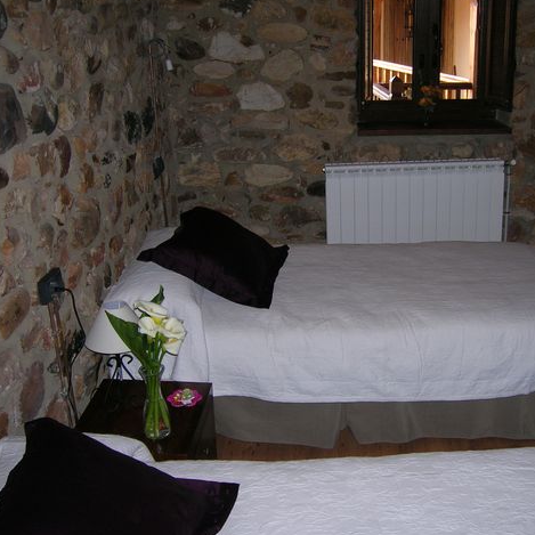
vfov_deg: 40.9
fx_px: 717
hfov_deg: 40.6
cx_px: 342
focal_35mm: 41
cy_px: 266
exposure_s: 1/60.1
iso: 62
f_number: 2.9
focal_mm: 5.7
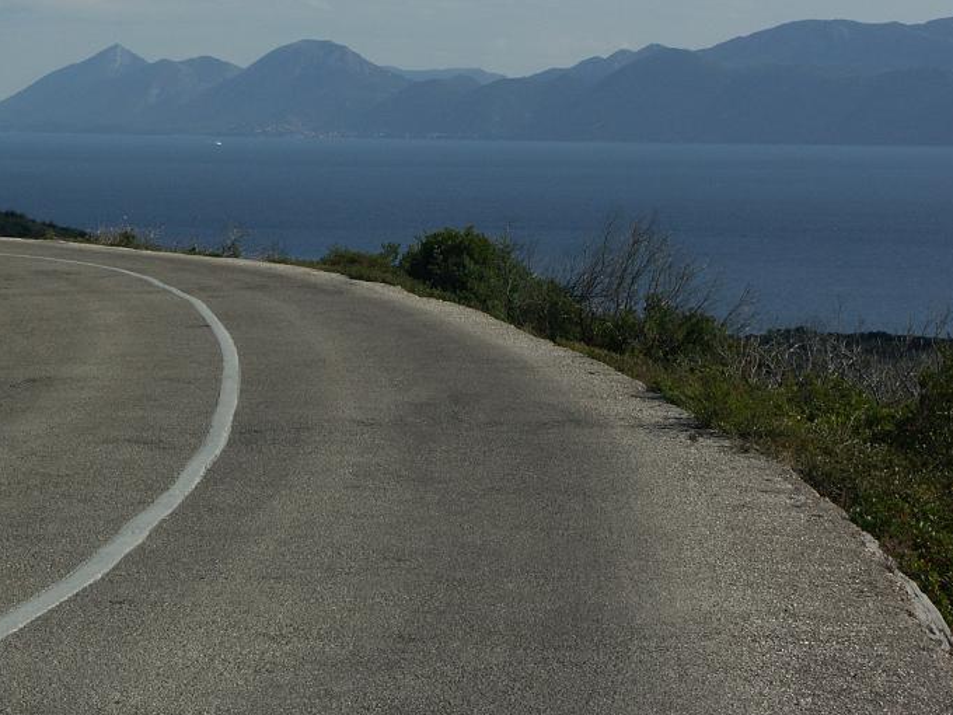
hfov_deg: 16.1
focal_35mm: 122
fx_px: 3359
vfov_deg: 12.1
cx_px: 324
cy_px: 222
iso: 64
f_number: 7.1
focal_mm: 20.79
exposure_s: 1/500
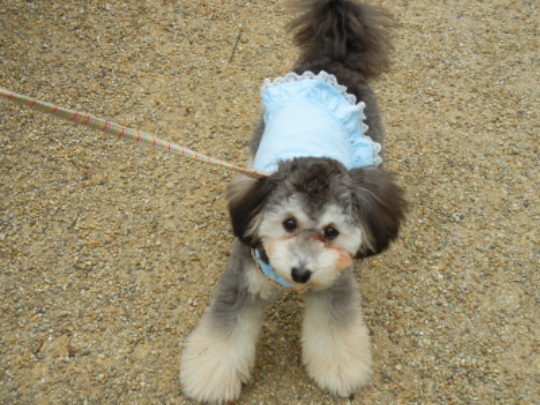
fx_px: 1201
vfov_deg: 19.1
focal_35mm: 77
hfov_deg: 25.3
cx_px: 270
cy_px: 202
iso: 160
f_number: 4.3
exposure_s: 1/540
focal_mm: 13.9
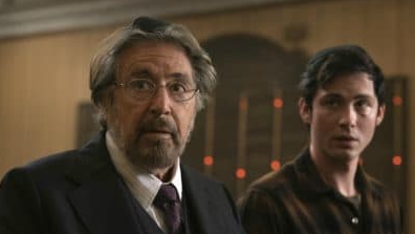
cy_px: 137
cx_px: 208
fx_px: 991
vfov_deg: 13.4
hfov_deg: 23.7
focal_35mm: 90
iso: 3200
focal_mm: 85
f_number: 3.5
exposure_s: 1/160
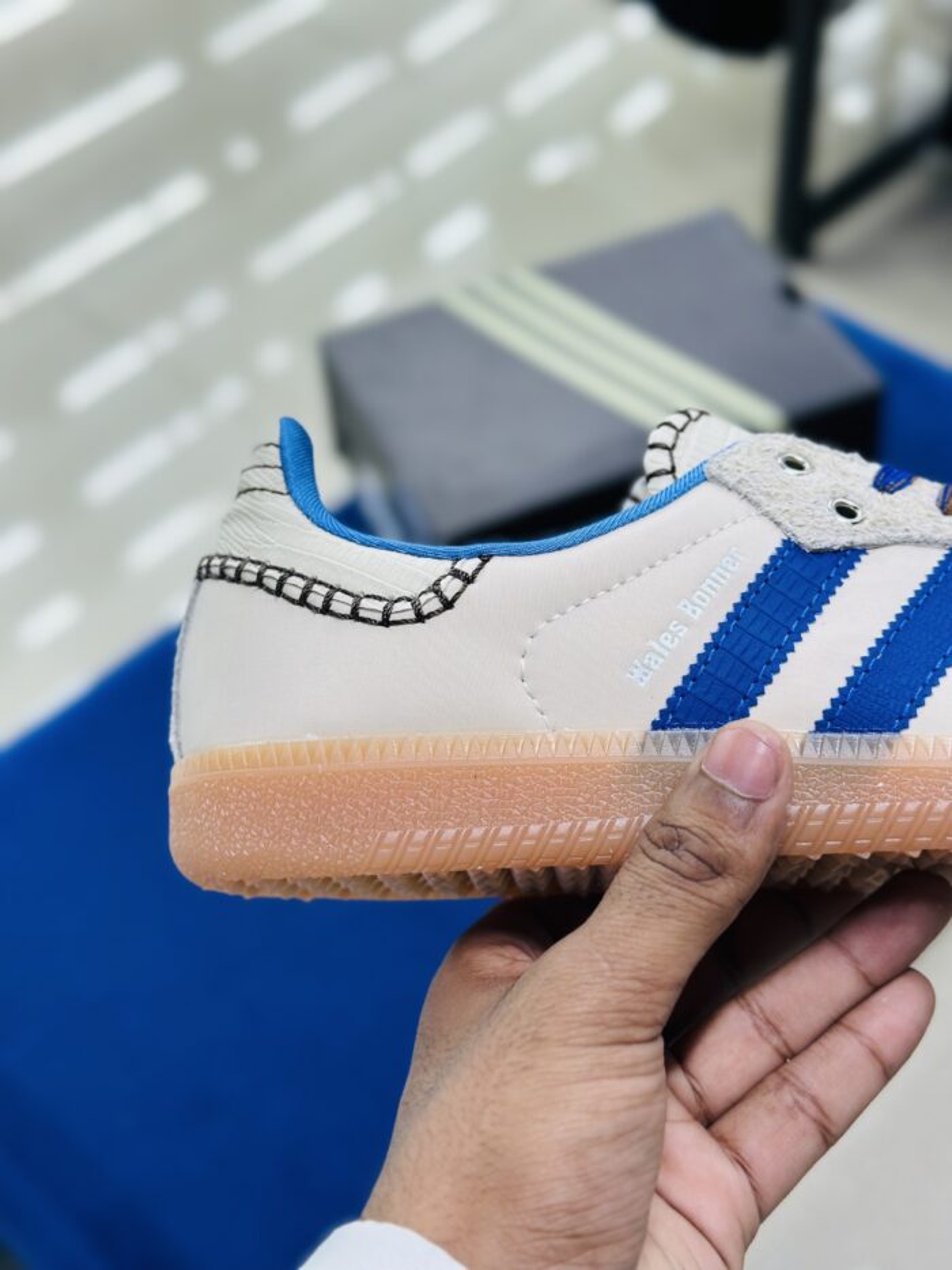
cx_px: 476
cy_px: 635
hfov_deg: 30.3
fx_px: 1760
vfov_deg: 39.7
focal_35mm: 48
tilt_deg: -49.5
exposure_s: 1/100
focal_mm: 6.86
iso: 64
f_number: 1.78
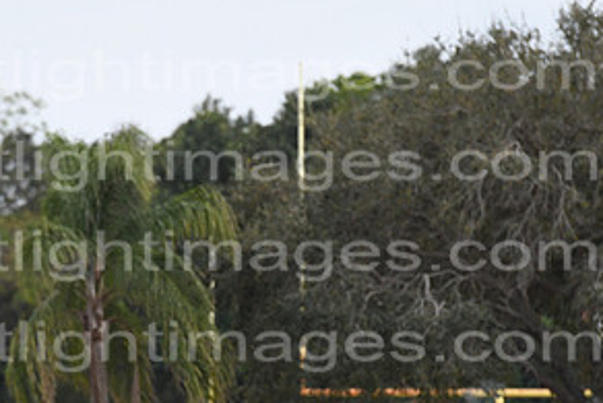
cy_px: 392
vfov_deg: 2.3
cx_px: 136
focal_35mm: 595
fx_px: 9971
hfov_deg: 3.5
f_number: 4
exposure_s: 1/2000
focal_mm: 200
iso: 800
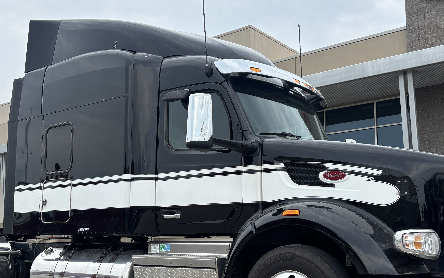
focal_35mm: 43
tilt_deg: +6.2
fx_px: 520
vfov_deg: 29.7
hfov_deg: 46.2
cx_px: 226
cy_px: 178
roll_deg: -0.6
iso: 50
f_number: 1.6
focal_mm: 5.96
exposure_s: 1/2024
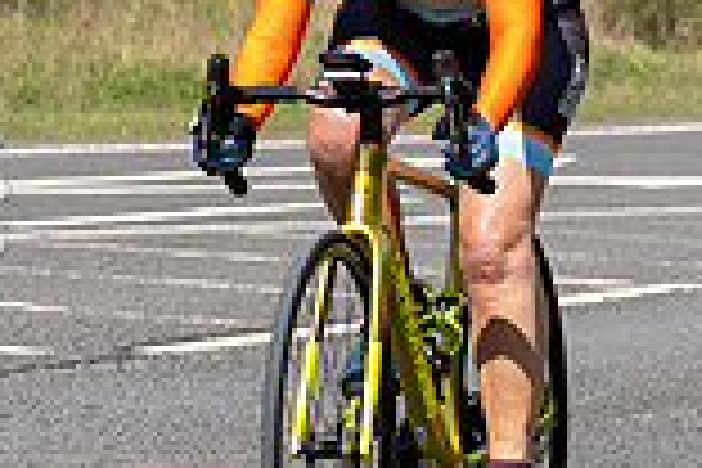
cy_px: -141
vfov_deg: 3.9
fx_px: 6922
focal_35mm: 355
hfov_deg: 5.8
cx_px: 396
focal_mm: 72
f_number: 5
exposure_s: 1/1000
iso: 400
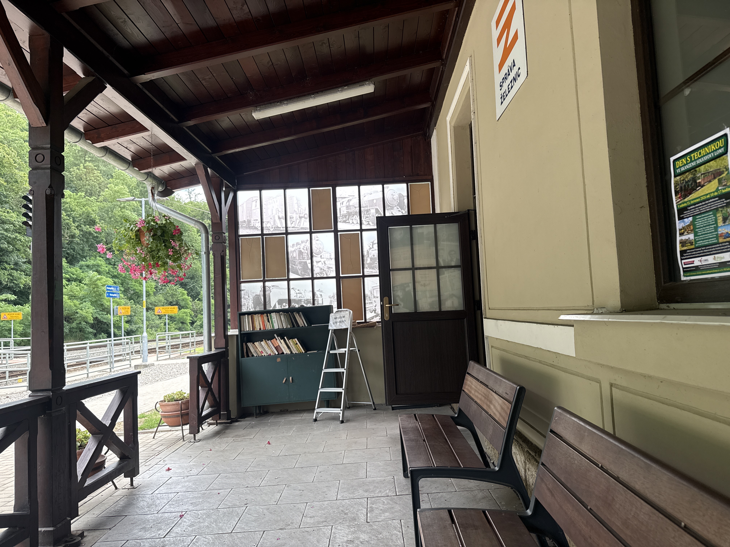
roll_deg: +3.5
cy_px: 274
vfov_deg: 56.8
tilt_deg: +4.8
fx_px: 506
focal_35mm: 24
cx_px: 365
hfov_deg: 71.6
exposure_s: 1/514
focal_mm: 6.76
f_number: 1.78
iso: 100
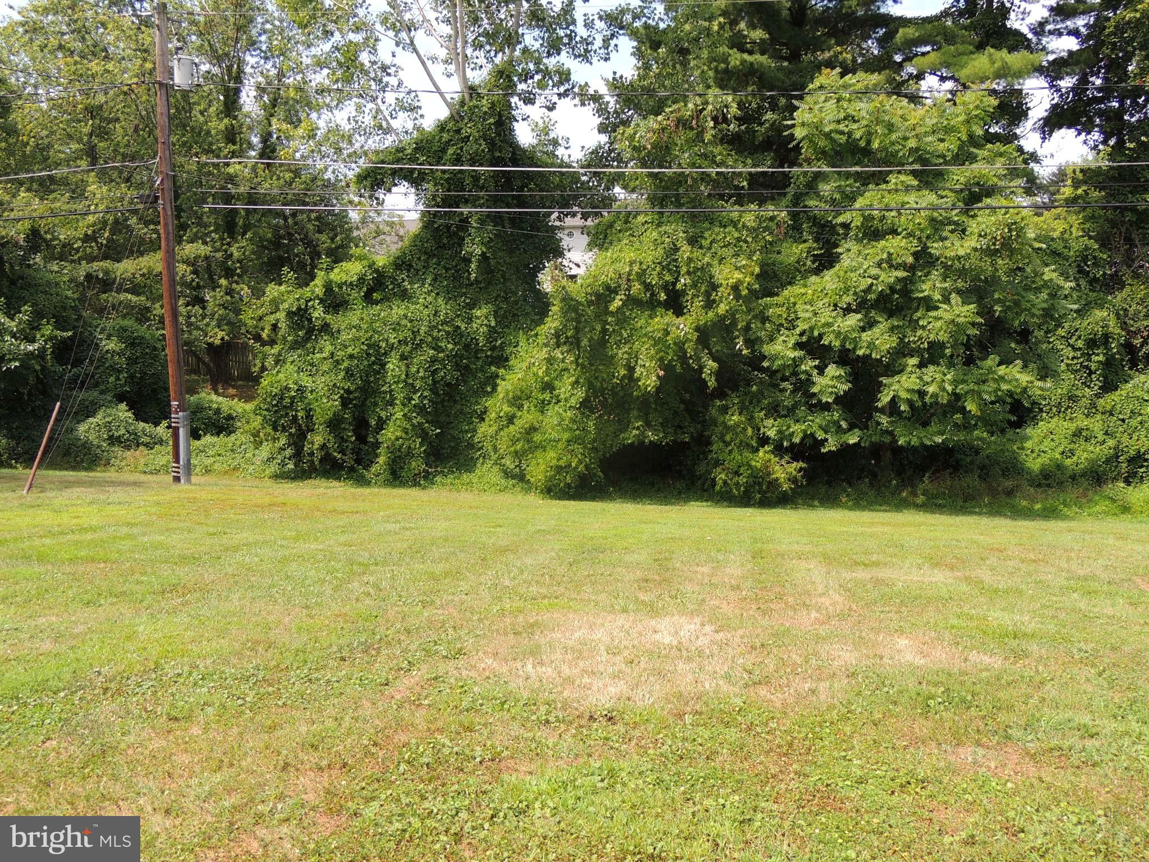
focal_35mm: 30
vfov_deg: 46.8
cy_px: 431
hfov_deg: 60.0
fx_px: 996
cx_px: 574
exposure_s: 1/640
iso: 100
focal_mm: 5.3
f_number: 3.1
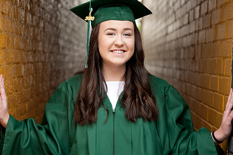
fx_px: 537
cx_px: 102
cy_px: 71
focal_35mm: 83
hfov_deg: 24.5
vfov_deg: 16.5
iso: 160
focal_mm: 55
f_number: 2.8
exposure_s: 1/60
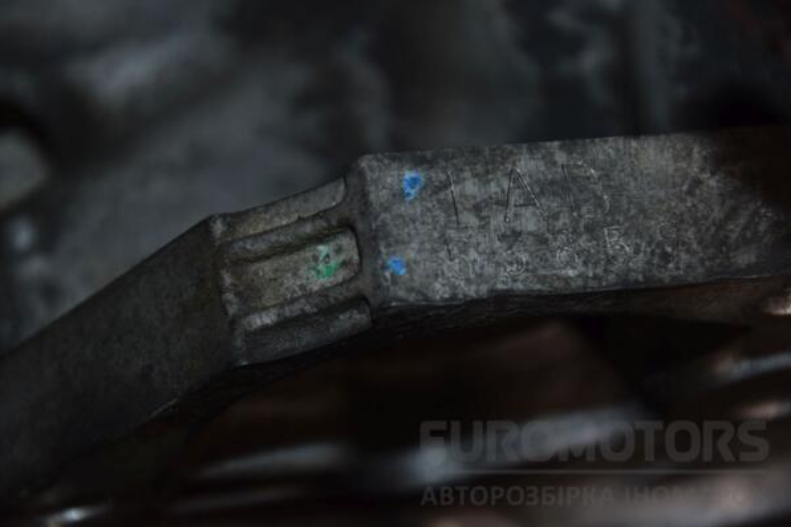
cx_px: 396
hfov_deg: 13.0
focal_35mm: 159
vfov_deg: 8.7
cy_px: 264
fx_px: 3481
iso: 800
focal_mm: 105
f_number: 5.6
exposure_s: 1/60
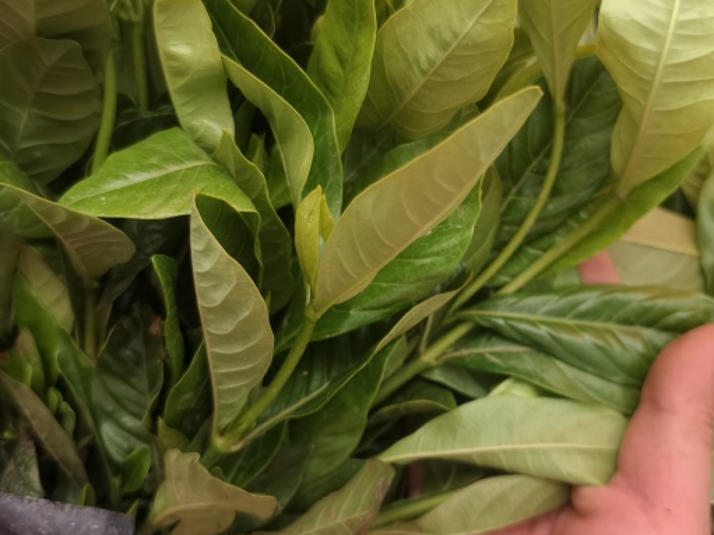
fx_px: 742
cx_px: 394
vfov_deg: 39.6
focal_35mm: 36
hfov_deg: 51.3
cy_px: 261
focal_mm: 5.6
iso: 989
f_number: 1.57
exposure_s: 1/33.3
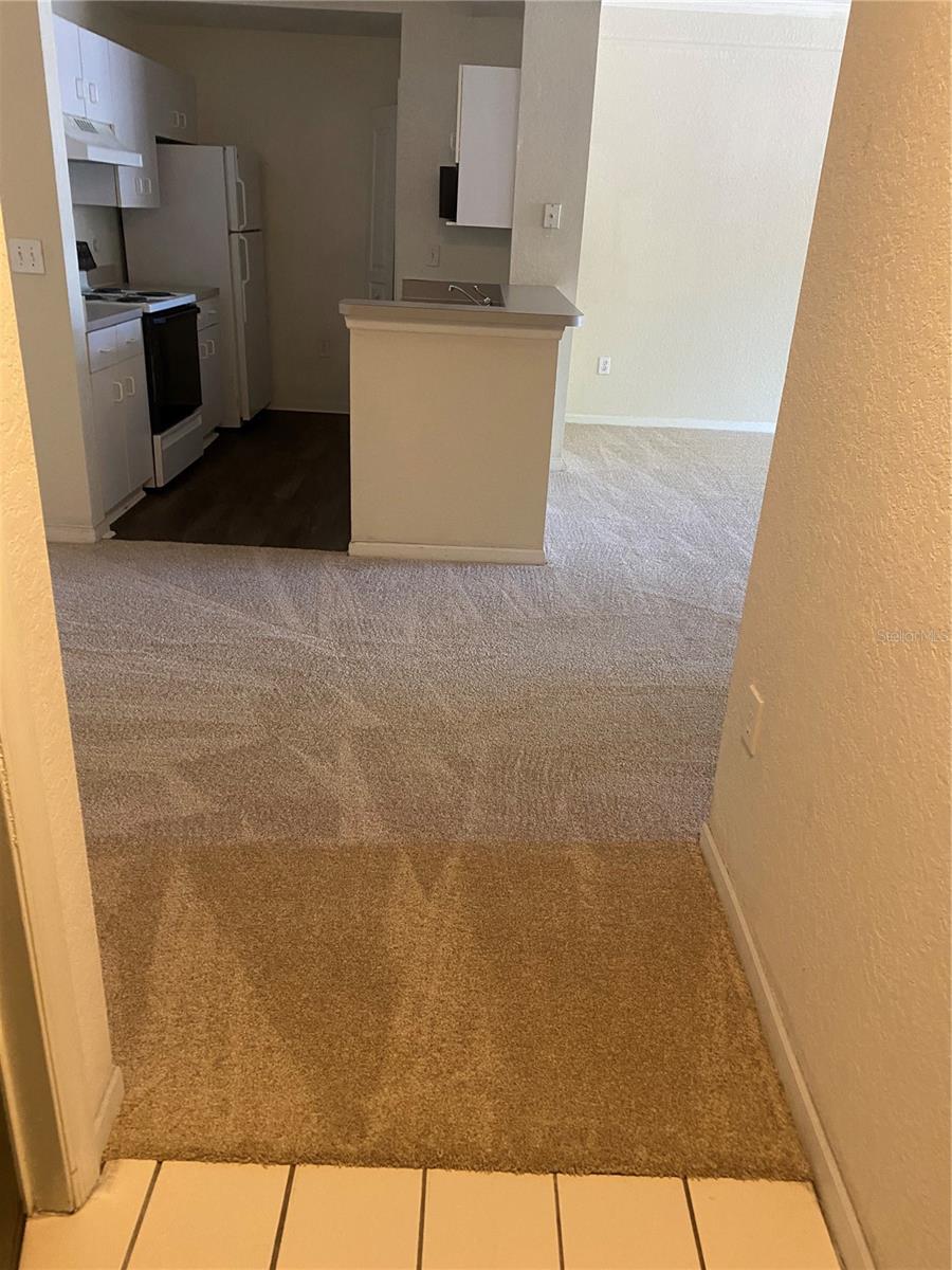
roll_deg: -2.8
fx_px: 953
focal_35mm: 26
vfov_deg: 67.3
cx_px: 476
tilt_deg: -22.8
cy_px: 635
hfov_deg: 53.1
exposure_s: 1/40
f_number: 1.8
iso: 320
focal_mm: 4.25
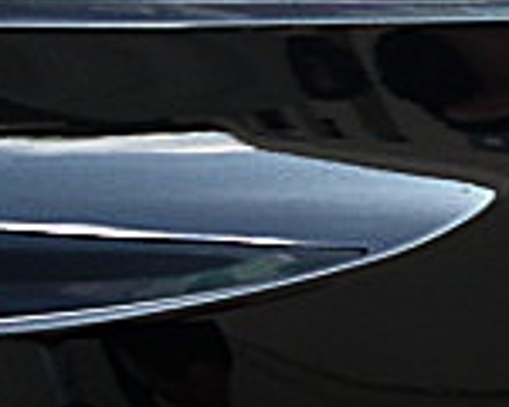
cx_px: 984
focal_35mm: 150
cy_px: 71
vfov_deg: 10.3
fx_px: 2260
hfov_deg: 11.7
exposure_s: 1/125
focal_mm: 6.3
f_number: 2.8
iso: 100
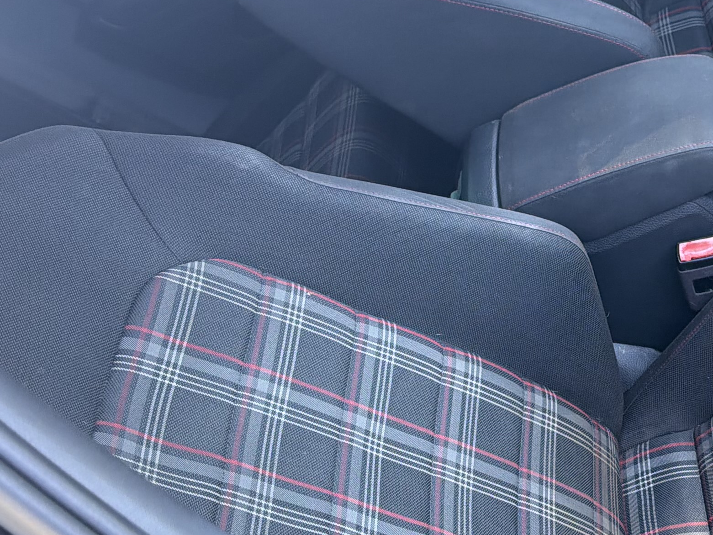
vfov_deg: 23.6
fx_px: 1277
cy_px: 290
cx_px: 599
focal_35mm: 62
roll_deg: +39.6
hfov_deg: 30.2
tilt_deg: -42.9
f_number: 1.78
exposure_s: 1/105
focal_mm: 6.76
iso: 200
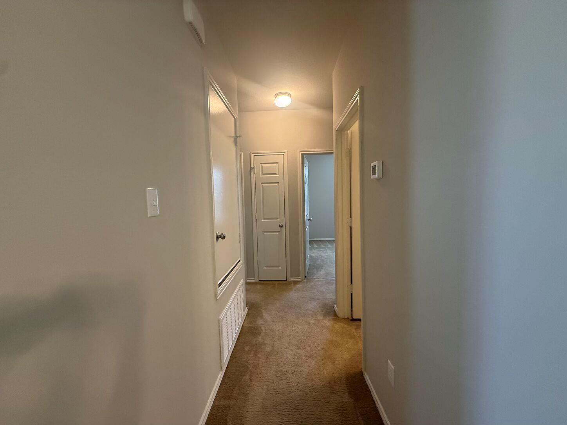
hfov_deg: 102.1
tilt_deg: -2.8
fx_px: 229
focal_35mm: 14
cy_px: 212
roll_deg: +0.0
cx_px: 284
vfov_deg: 85.7
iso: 250
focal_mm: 2.22
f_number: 2.2
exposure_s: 1/60
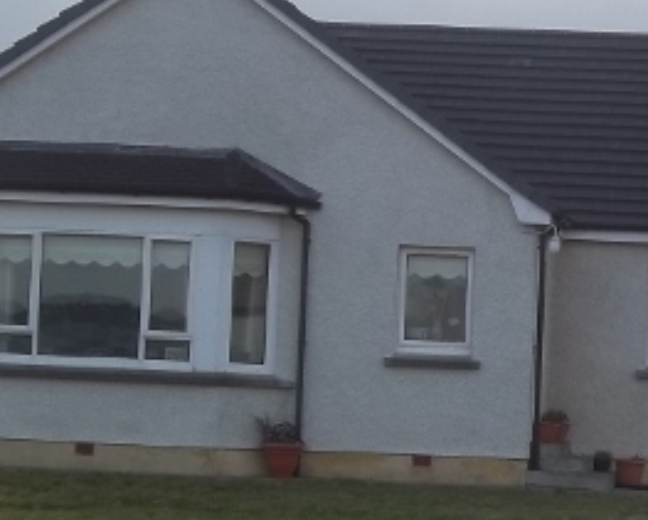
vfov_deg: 12.3
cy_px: 375
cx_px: 620
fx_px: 2400
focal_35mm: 125
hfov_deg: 15.2
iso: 64
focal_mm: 8.3
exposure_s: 1/160
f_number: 4.58
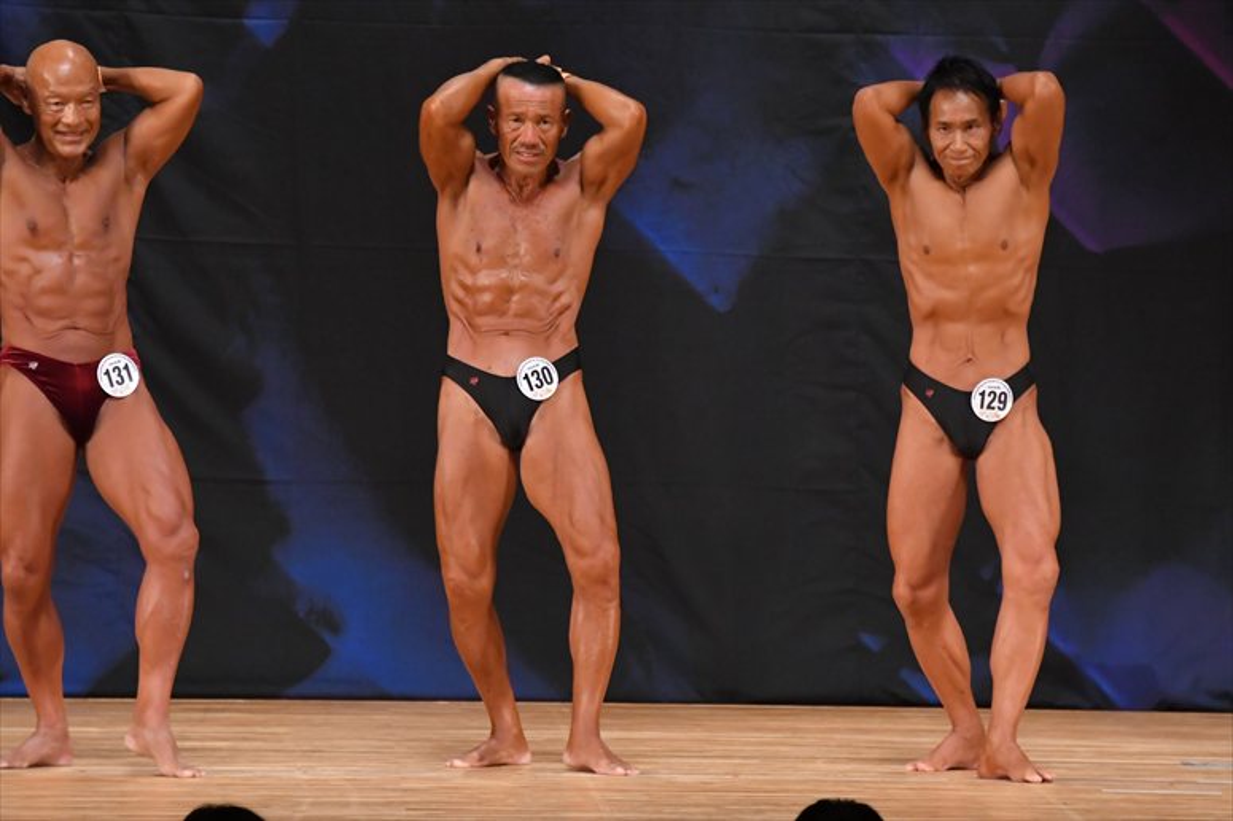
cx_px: 616
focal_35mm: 300
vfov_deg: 4.6
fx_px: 10270
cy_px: 410
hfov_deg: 6.9
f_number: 5.6
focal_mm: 200
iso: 4500
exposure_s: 1/400
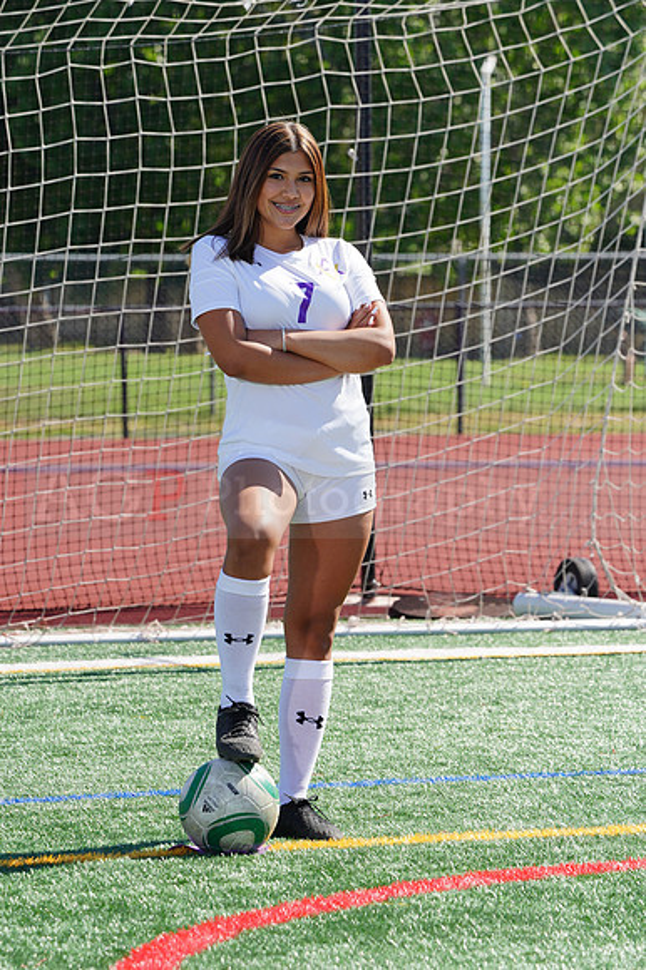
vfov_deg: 9.6
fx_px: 5794
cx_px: 323
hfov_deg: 6.4
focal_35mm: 215
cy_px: 485
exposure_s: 1/250
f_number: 11
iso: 200
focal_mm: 215
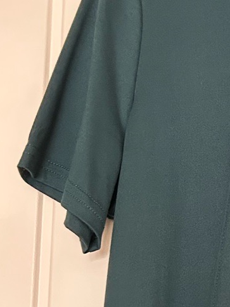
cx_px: 378
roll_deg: -1.3
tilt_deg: +3.2
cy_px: 284
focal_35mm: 86
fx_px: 762
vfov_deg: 22.1
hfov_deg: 15.4
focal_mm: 5.7
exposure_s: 1/40
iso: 500
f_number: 1.5
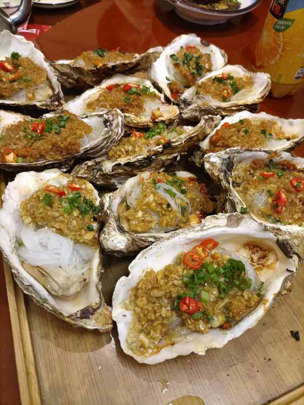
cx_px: 152
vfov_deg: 67.3
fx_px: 304
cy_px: 202
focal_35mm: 26
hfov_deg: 53.1
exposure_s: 1/50
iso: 633
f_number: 1.8
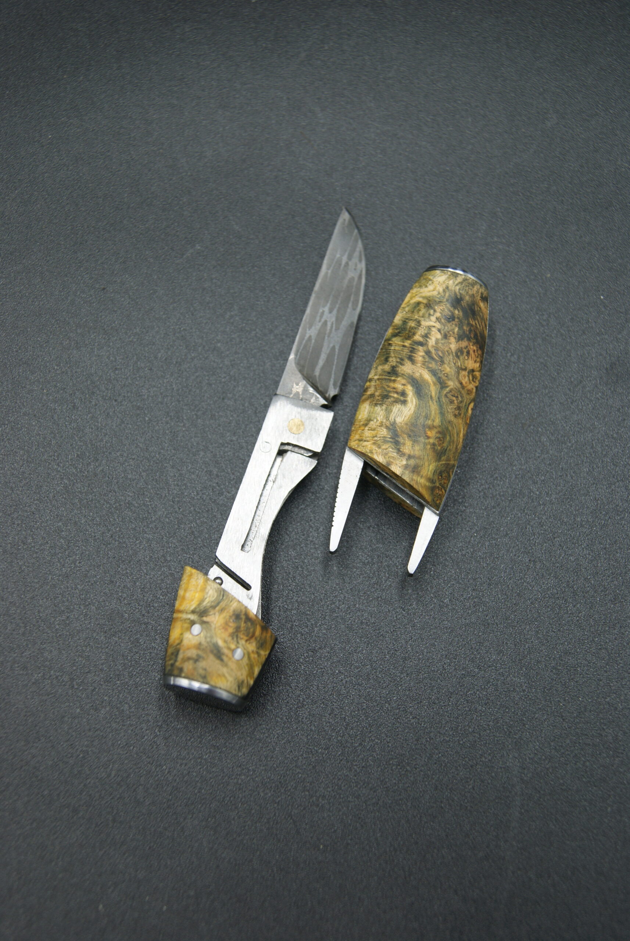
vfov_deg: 46.3
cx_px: 315
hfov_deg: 32.0
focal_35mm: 42
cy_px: 470
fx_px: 1099
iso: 100
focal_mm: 28
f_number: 5
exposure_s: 1/50
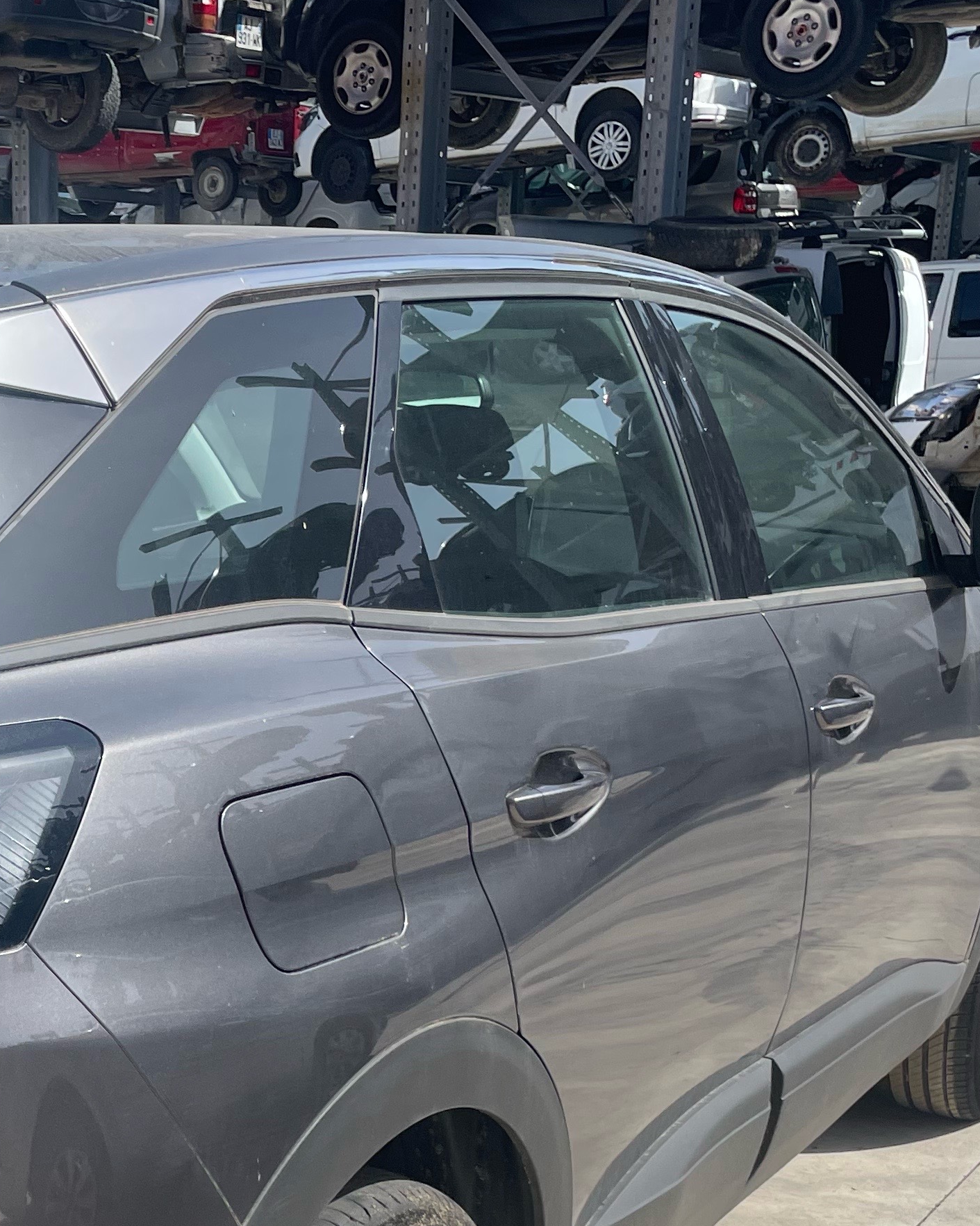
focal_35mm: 58
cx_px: 12
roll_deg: +1.3
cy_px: 1022
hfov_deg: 25.0
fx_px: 2103
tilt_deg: -17.8
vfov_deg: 31.4
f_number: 1.6
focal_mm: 4.2
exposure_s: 1/3205
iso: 32
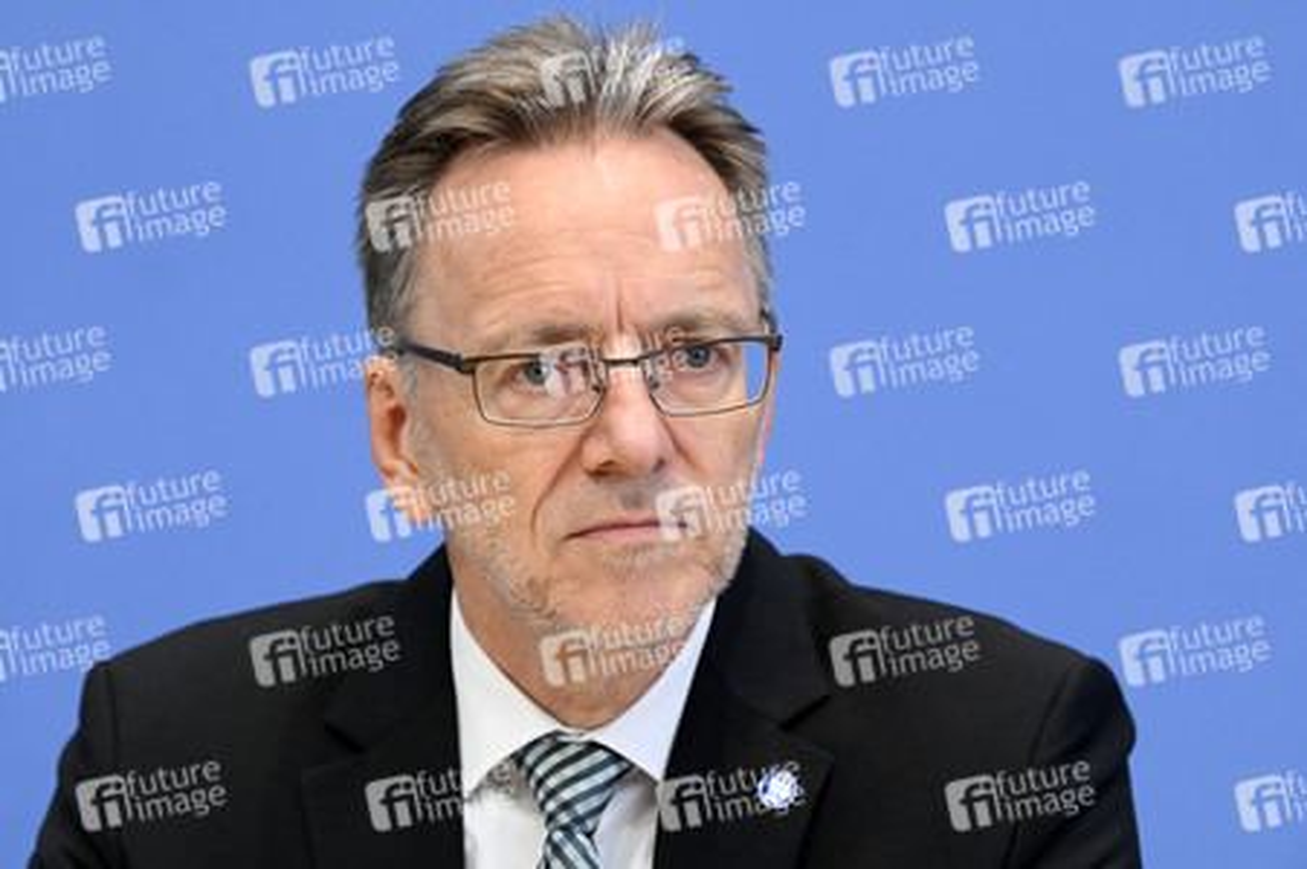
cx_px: 654
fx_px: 6167
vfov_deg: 8.1
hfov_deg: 12.1
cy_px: 434
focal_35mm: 170
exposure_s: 1/500
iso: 5000
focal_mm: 170
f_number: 5.6
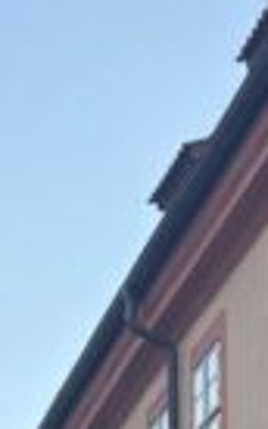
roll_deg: +0.5
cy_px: 1038
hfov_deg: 6.1
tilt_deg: +2.4
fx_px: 2401
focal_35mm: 205
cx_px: -424
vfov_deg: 9.2
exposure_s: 1/465
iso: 50
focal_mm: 5.96
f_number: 1.6
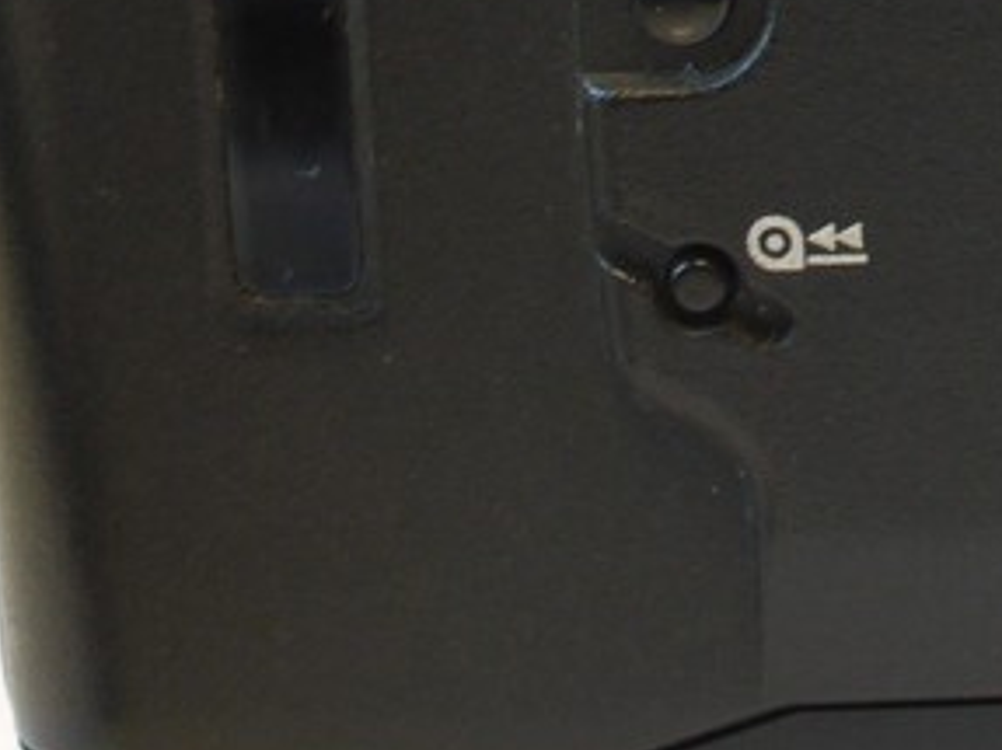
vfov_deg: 5.8
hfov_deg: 7.7
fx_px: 7262
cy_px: -436
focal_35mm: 251
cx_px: 1550
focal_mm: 30
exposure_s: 1/10
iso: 400
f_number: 8
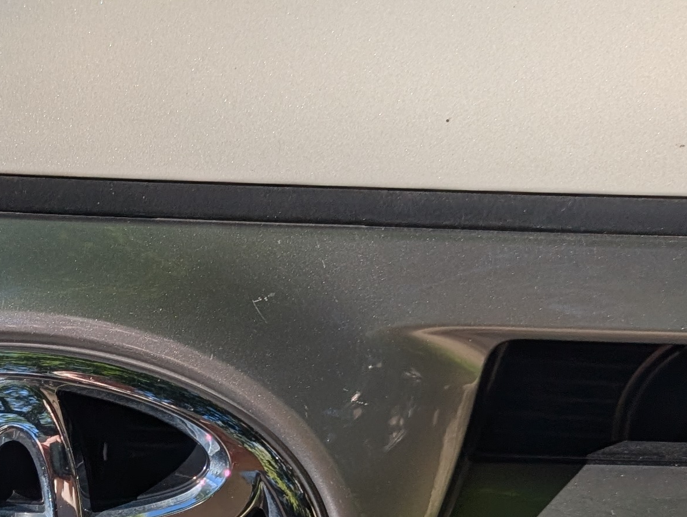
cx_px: 16
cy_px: 498
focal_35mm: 83
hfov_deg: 22.7
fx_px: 1649
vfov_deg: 17.5
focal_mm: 6.9
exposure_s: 1/5464
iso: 20
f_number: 1.68
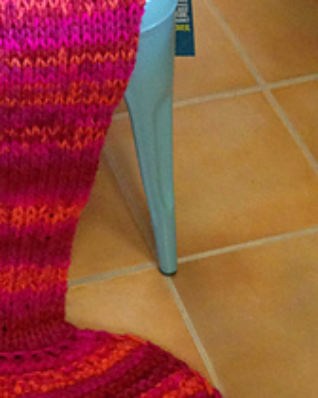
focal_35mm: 98
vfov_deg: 19.5
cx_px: -2
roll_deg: +0.7
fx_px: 1153
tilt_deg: -43.3
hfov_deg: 15.4
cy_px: 116
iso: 320
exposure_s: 1/20
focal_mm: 4.12
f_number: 2.4
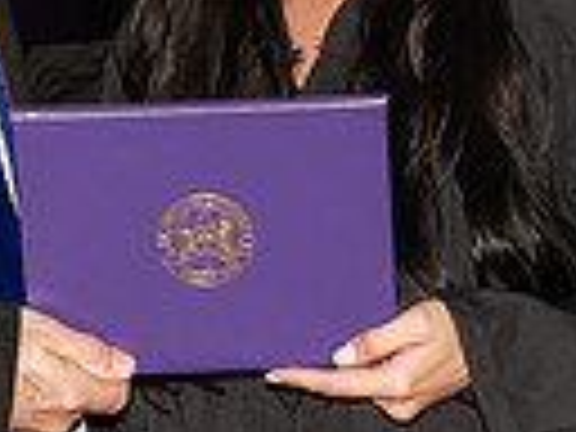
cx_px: 99
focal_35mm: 357
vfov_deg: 4.2
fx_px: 5940
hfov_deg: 5.5
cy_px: 106
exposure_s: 1/200
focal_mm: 82
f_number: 5.6
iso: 1000
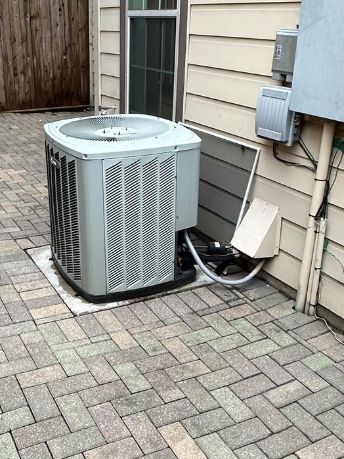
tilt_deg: -20.8
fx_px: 543
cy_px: 225
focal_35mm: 41
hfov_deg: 34.8
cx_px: 118
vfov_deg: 45.8
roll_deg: -0.8
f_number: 2.2
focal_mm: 2.22
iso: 64
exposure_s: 1/99
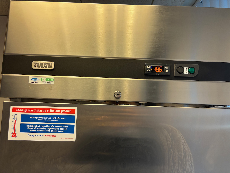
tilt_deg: +7.8
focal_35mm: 26
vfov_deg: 53.1
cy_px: 86
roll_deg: -3.0
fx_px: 173
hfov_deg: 67.3
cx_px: 115
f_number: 1.6
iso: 125
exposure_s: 1/50
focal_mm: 5.96
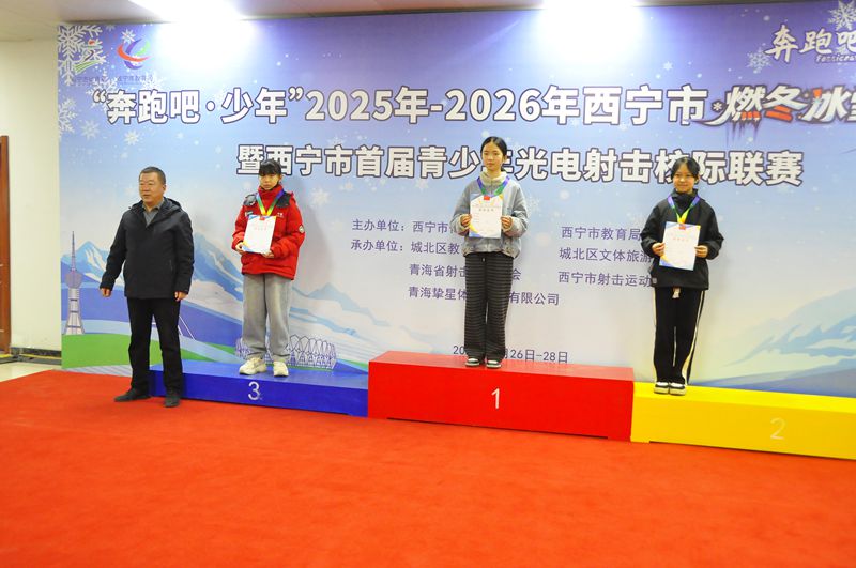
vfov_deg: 39.9
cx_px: 428
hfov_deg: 57.3
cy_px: 284
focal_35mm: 33
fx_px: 784
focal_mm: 22
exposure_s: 1/60
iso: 2000
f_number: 4
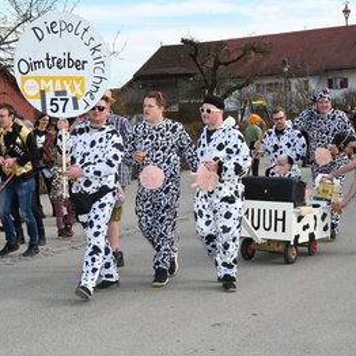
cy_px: 177
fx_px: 768
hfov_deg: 26.1
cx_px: 207
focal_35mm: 66
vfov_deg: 26.1
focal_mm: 51
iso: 1000
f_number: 20
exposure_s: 1/200
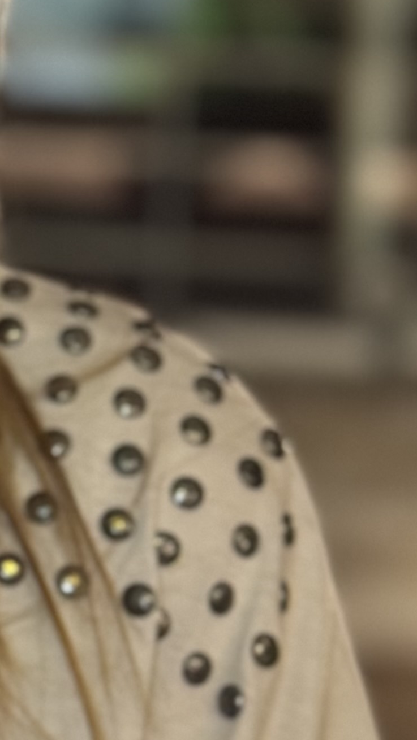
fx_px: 3164
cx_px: -376
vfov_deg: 13.2
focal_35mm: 161
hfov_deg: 7.3
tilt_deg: -7.0
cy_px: 38
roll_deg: -2.2
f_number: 1.78
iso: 640
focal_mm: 6.76
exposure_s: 1/25
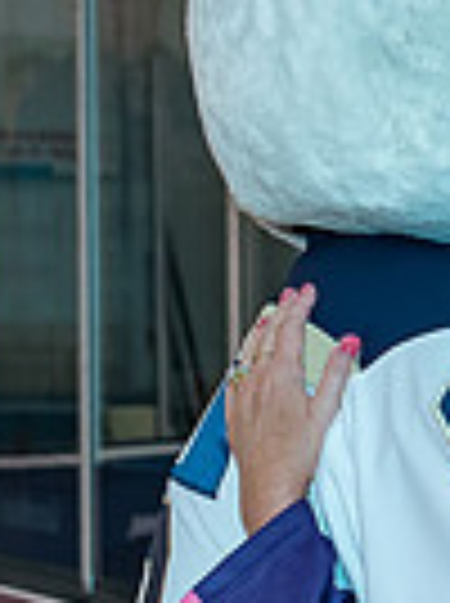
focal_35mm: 309
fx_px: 5373
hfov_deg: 4.8
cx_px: 648
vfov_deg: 6.4
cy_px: 349
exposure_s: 1/200
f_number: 4.5
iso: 400
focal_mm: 44
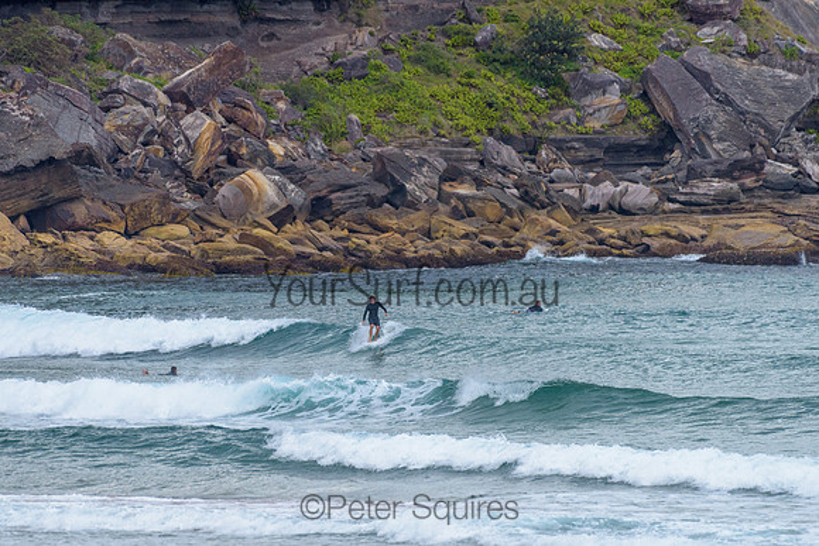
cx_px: 399
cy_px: 266
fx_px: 13952
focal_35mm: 613
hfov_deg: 3.4
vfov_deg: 2.2
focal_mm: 500
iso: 400
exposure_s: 1/2000
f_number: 5.6
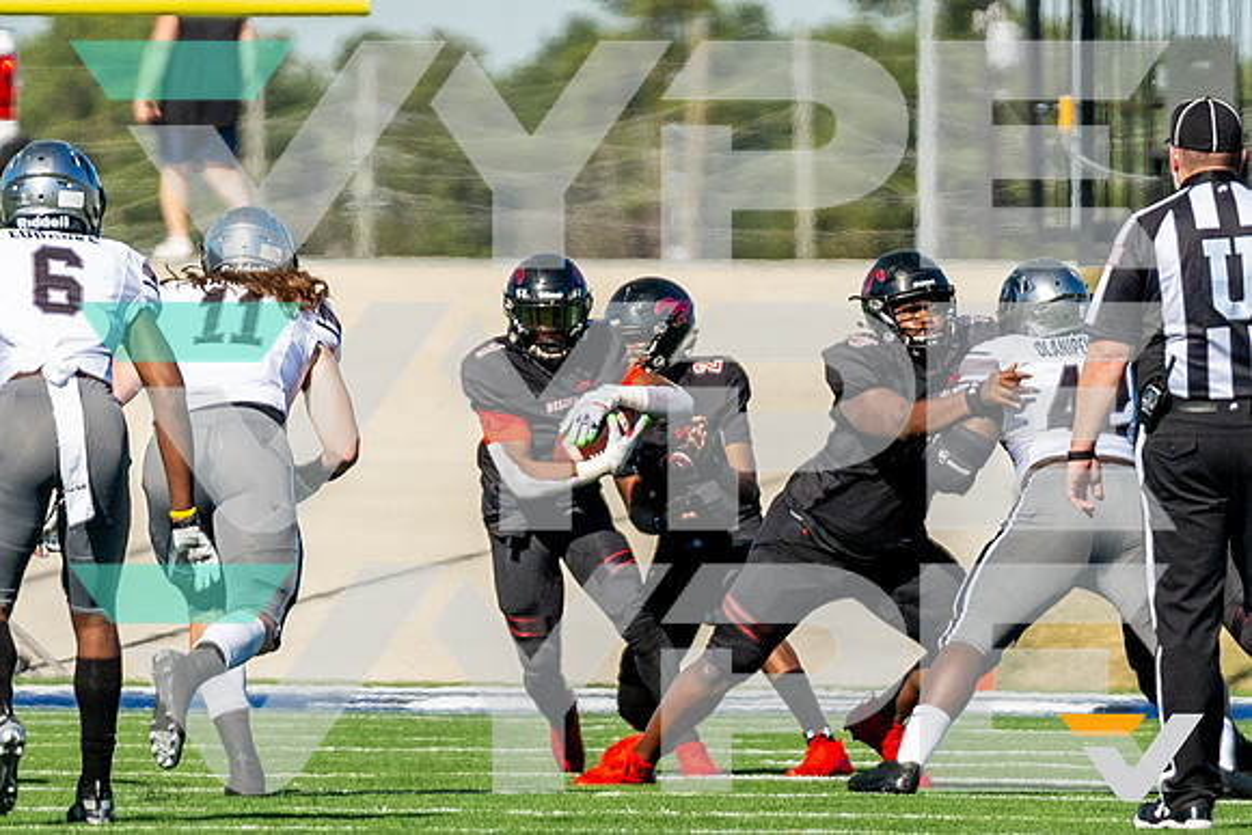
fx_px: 26517
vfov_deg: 1.8
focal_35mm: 762
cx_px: 581
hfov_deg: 2.7
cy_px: 351
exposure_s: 1/3200
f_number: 2.8
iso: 400
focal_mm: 200
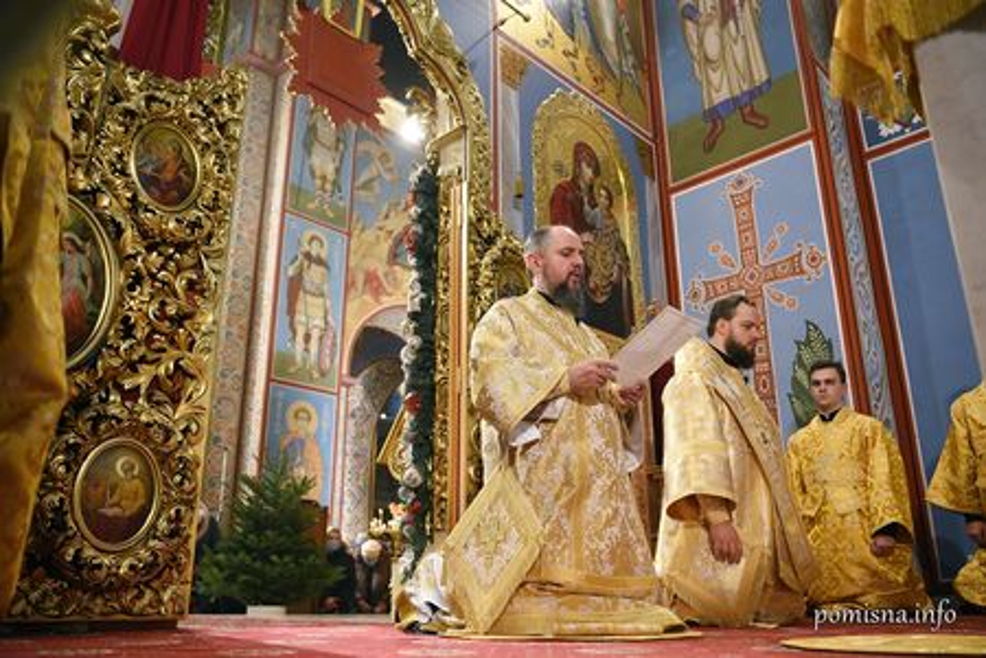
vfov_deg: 43.6
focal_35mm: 30
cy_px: 329
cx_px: 493
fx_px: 822
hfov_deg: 61.9
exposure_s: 1/160
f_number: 2.8
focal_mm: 30
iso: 2000
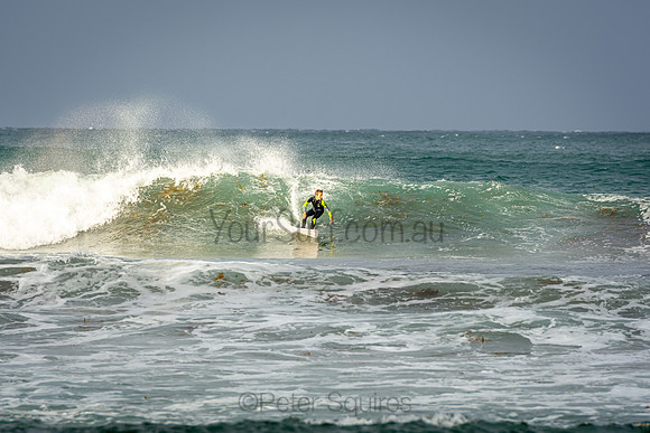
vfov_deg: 4.4
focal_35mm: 313
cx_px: 325
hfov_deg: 6.6
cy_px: 216
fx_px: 5646
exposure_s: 1/400
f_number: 5.6
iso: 200
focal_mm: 200
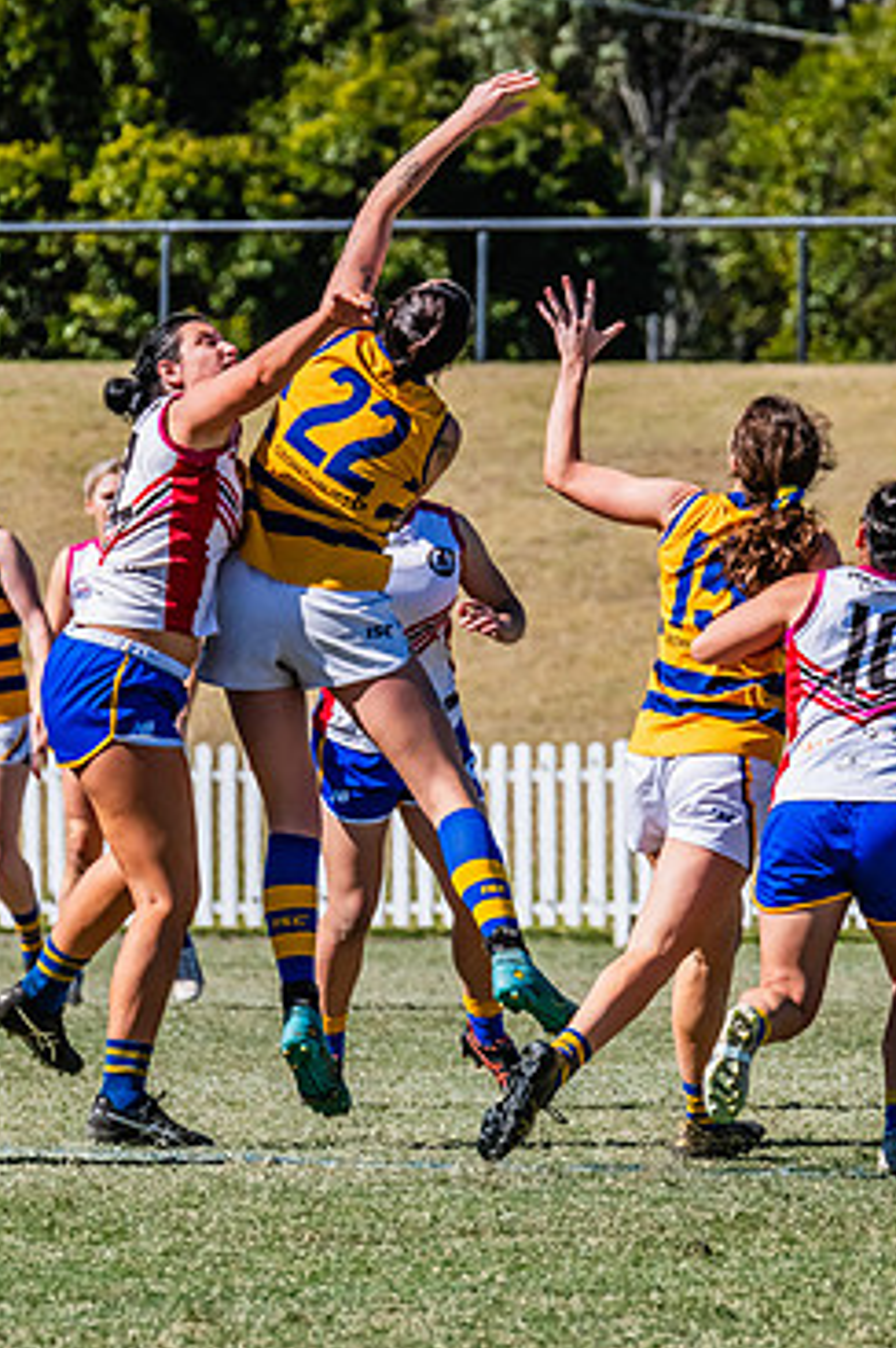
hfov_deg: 2.0
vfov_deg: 3.1
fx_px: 25134
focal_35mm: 672
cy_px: 564
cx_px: 585
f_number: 11
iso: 800
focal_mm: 330
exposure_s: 1/1600
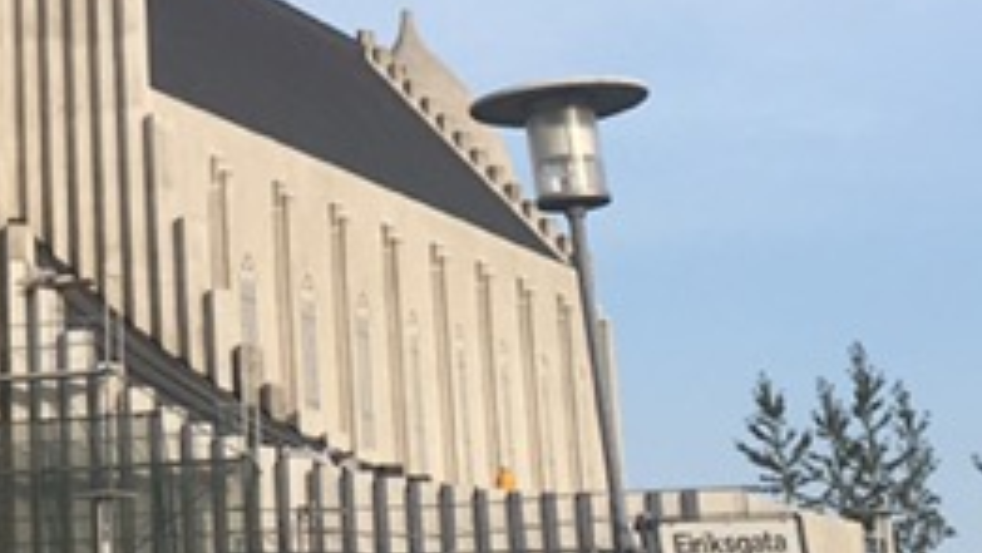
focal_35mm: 121
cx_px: -83
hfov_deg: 17.2
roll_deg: +0.9
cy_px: -376
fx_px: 3152
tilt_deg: +17.4
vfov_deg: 9.6
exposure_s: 1/986
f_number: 2.2
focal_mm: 4.15
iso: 25
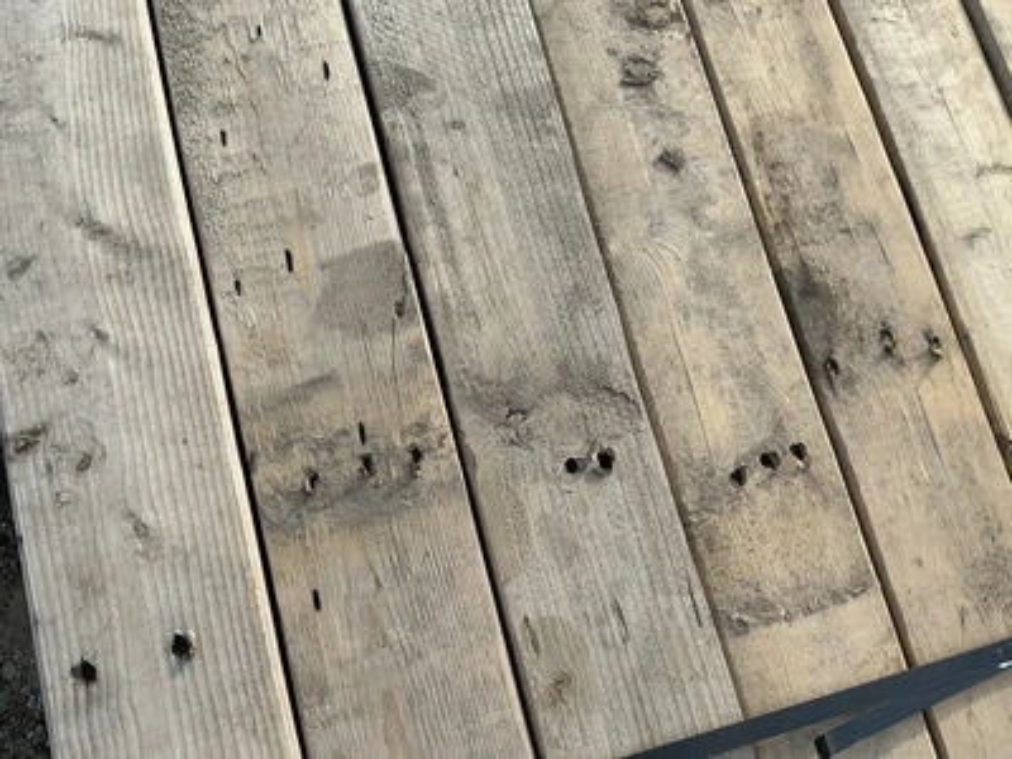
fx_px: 819
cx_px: 506
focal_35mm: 28
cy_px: 380
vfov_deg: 49.7
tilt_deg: -71.6
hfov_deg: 63.4
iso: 25
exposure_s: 1/691
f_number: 1.8
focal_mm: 3
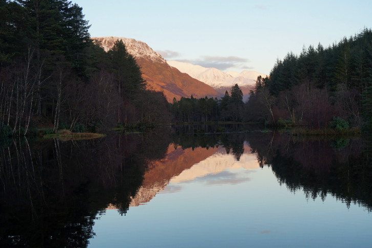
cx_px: 205
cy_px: 122
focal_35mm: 53
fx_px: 548
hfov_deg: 37.5
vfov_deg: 25.5
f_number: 5.6
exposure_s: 1/60
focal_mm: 32
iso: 100
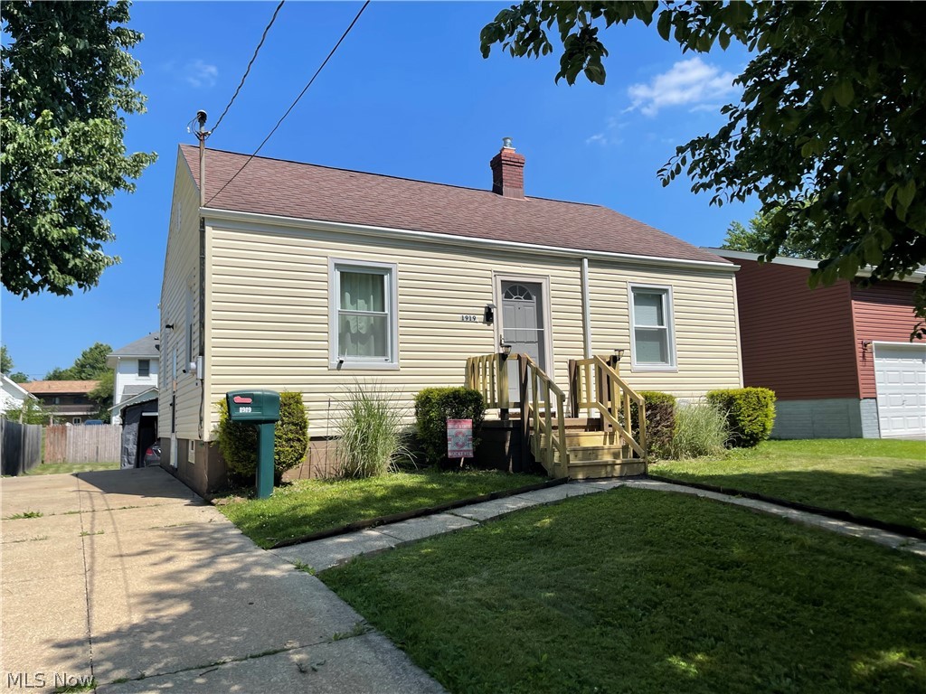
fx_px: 669
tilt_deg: +6.6
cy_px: 347
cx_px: 463
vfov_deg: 54.9
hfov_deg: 69.4
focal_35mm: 25
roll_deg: +1.2
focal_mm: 5.1
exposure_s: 1/4049
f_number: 1.6
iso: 32
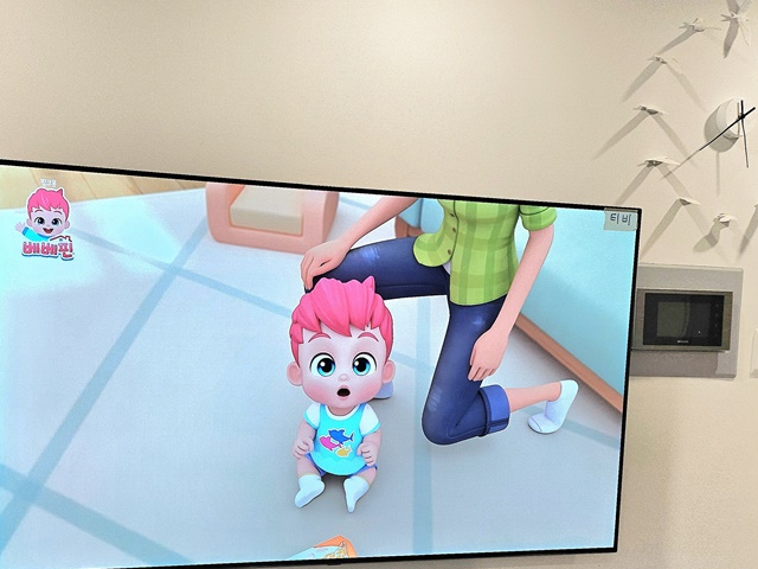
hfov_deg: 50.7
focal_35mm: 36
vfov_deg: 39.3
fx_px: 788
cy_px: 369
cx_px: 276
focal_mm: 5
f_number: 1.8
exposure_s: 1/182
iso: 125
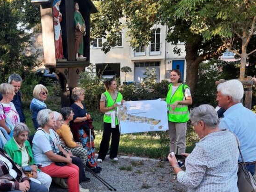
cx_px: 86
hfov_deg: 47.1
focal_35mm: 39
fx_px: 288
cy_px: 132
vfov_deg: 36.3
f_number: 2
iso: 50
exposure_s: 1/100
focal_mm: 4.6
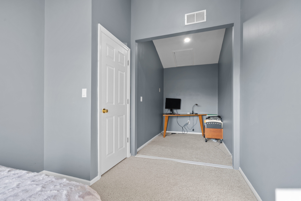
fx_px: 134
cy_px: 100
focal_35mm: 16
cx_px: 150
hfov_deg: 96.7
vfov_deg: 73.8
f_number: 9
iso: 250
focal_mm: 16
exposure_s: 1/2.5
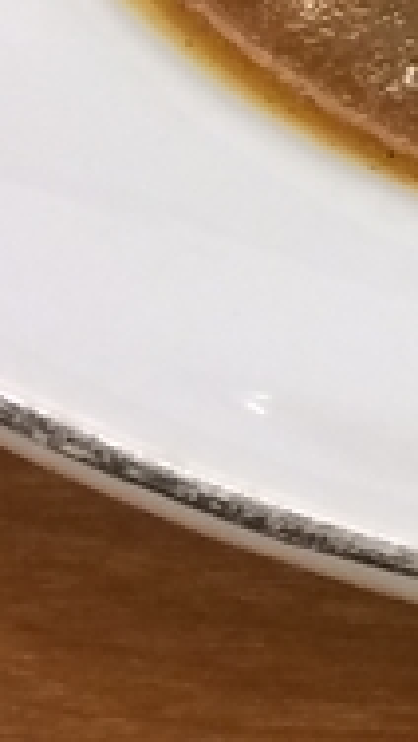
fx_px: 3973
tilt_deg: -48.6
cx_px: 1554
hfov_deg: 5.4
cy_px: -387
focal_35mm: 202
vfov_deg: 10.3
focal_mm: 4.15
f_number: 2.2
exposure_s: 1/40
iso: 40
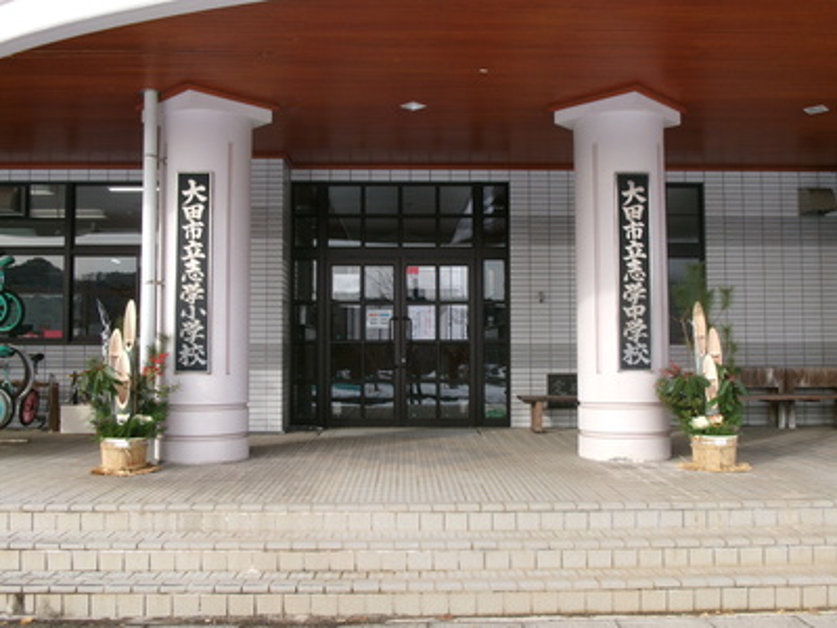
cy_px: 314
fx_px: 870
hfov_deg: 51.4
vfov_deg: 39.7
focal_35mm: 36
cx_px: 418
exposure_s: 1/210
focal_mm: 6.4
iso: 100
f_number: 4.5
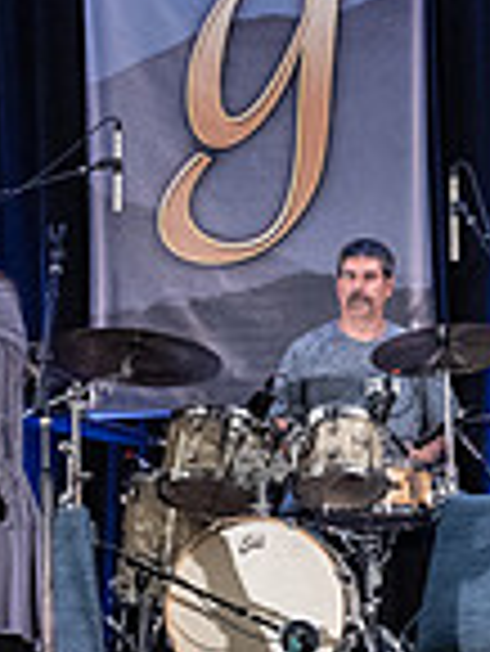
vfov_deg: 15.2
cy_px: 429
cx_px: 85
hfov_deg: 11.5
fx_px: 2431
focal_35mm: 129
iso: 6400
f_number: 6.3
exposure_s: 1/160
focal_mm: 31
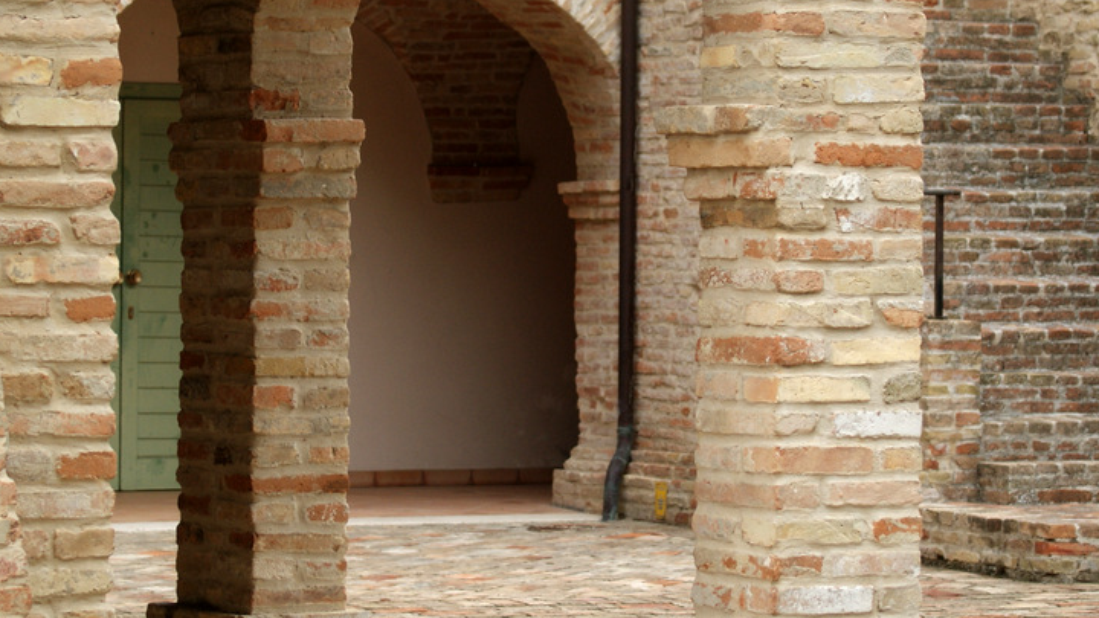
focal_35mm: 168
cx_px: 491
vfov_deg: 7.2
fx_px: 4888
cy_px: 287
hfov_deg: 12.8
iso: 200
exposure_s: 1/160
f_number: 5.6
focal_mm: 75
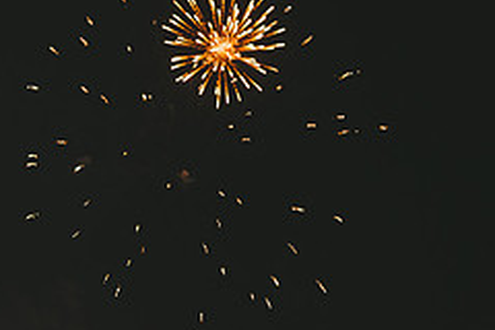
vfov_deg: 22.8
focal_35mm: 58
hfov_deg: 31.6
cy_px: 294
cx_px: -10
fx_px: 797
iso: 640
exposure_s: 1/60
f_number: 2.8
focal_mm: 24
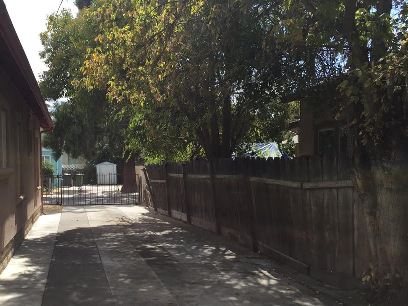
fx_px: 483
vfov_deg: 34.9
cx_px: 132
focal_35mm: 41
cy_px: 191
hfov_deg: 45.0
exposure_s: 1/1163
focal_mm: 4.15
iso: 32
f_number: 2.2
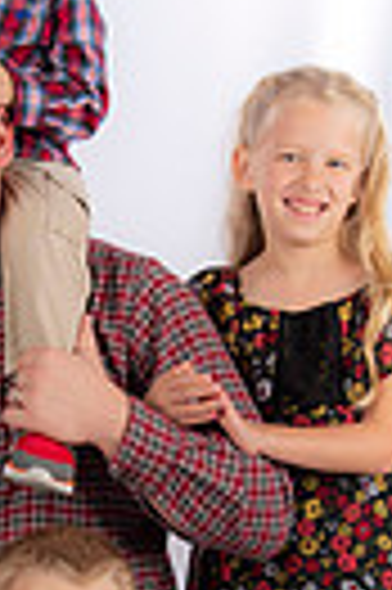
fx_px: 2587
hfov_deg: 8.6
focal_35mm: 158
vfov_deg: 13.0
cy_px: 473
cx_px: 20
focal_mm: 46
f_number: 5.6
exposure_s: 1/200
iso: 100
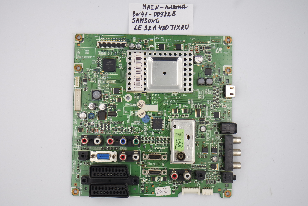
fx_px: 462
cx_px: 154
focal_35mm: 54
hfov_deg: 36.9
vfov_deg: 25.1
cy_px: 103
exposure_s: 1/125
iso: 160
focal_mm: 20
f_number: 5
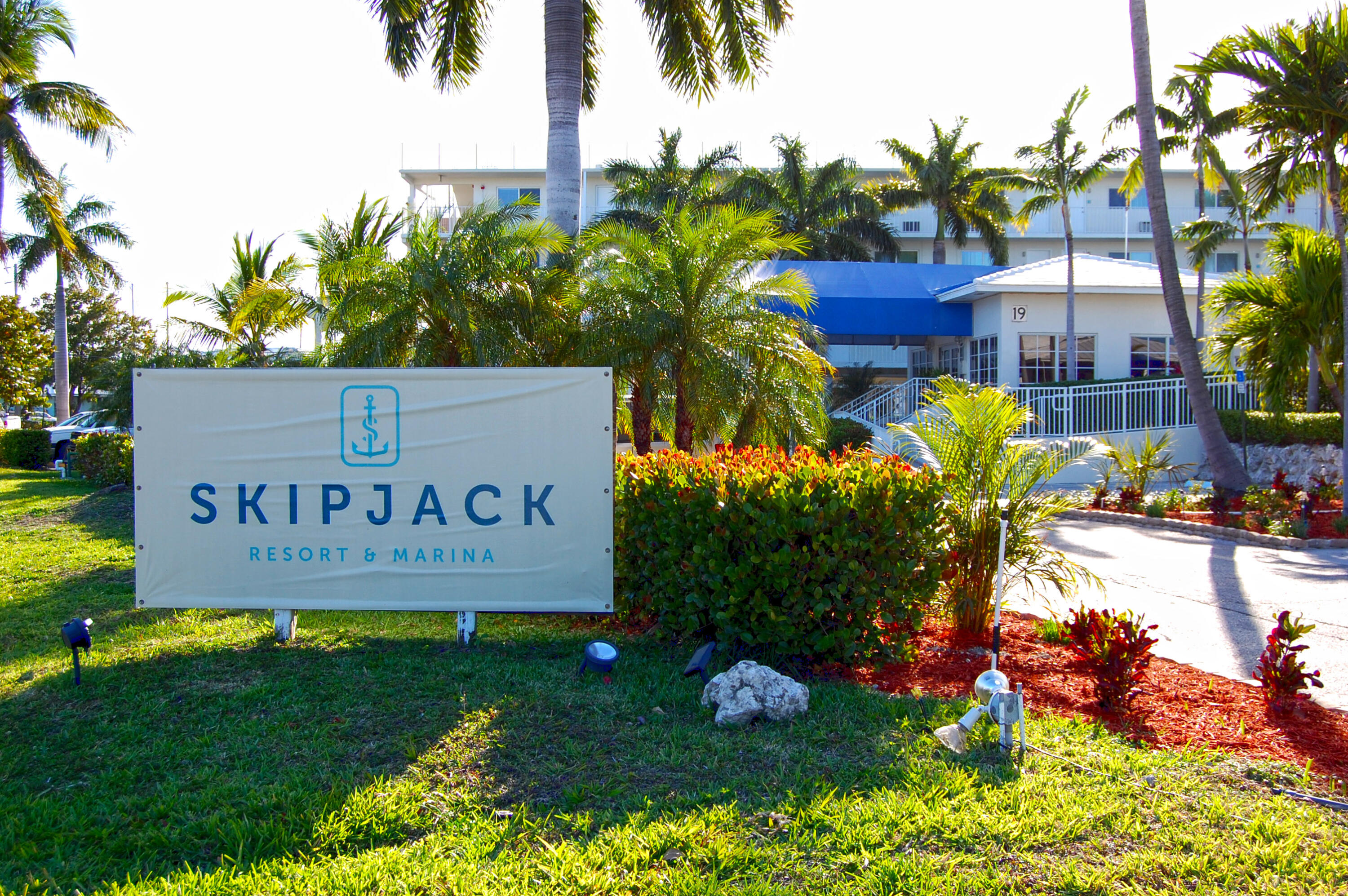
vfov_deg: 34.1
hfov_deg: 49.6
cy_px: 448
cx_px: 674
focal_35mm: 39
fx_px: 1459
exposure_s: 1/200
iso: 200
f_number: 7.1
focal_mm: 26
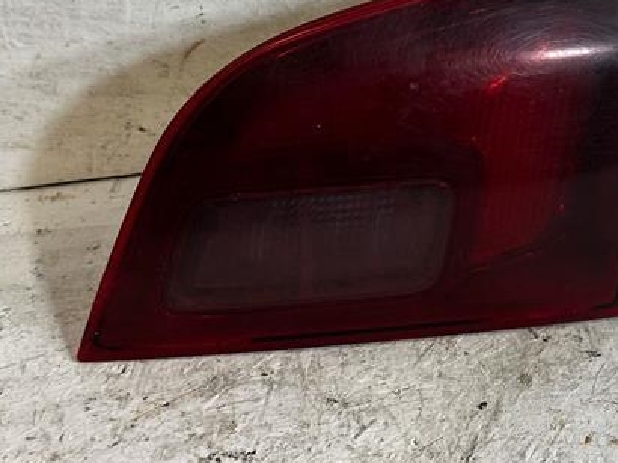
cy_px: 134
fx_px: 1338
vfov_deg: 19.5
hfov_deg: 25.7
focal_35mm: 75
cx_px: 469
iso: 64
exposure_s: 1/100
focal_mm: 6.86
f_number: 1.78
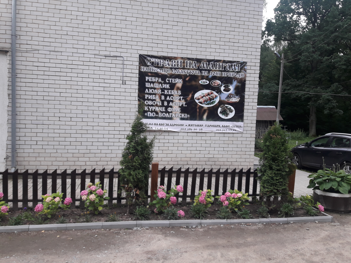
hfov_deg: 63.4
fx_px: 284
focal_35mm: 28
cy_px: 132
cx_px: 176
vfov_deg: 49.7
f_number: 1.9
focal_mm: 3.7
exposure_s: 1/100
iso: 40
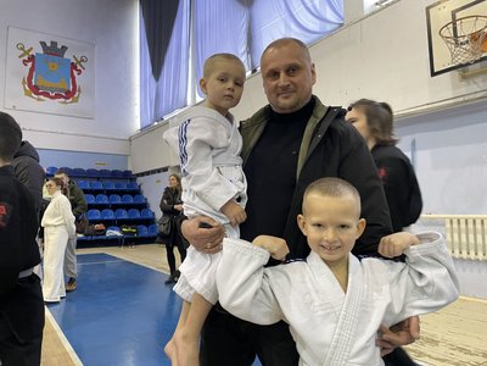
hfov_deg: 67.3
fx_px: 366
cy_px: 183
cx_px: 244
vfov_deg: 53.1
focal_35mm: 26
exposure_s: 1/50
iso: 125
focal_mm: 4.2
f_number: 1.6
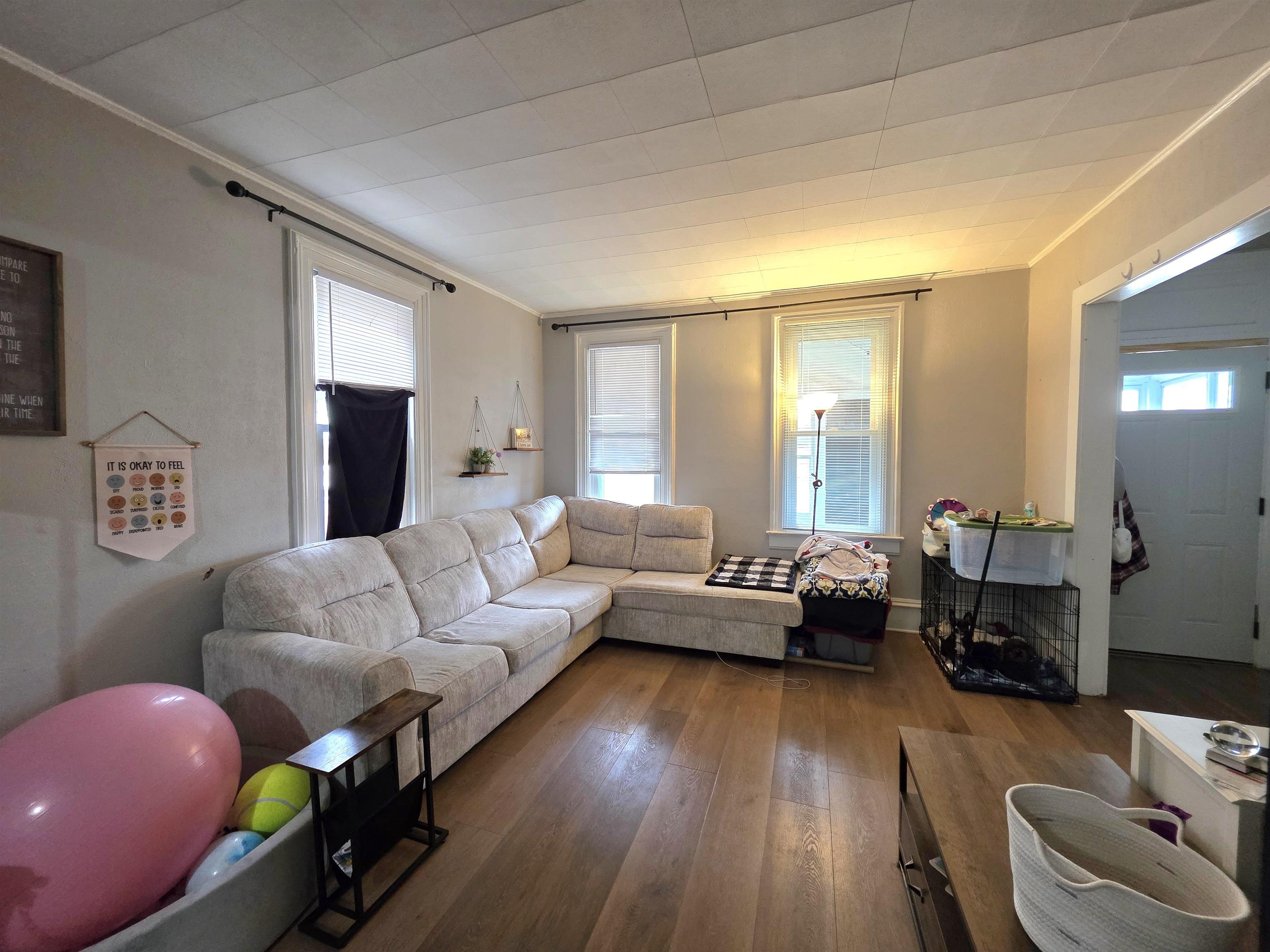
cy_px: 476
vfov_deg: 89.9
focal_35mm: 13
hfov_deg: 106.2
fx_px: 477
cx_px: 635
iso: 400
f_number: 1.9
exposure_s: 1/60.2
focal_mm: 2.2
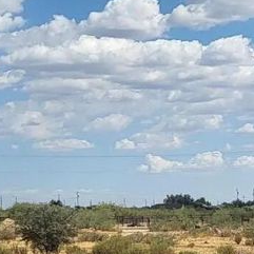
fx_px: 1079
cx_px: 308
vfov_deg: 12.9
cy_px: 345
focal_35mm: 130
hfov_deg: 13.1
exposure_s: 1/4616
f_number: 1.8
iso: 50
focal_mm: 4.25
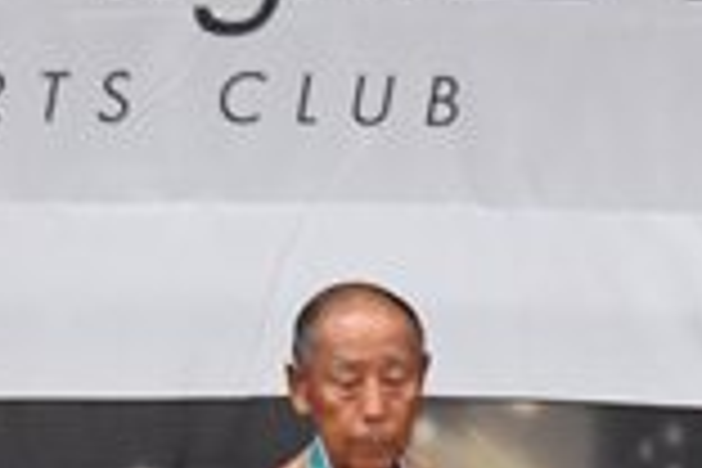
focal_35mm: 732
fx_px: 14273
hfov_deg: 2.8
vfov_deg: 1.9
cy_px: 842
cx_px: 781
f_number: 5.6
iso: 5000
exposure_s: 1/400
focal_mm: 98
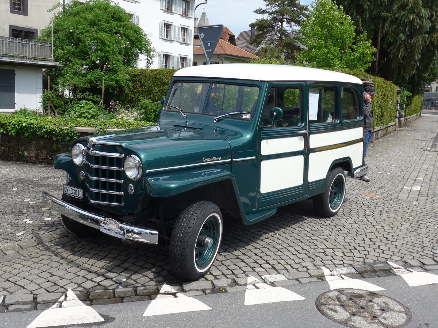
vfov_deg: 39.7
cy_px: 164
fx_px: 456
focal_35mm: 36
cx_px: 219
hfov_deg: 51.4
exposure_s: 1/1600
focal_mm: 7.5
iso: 80
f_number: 2.8
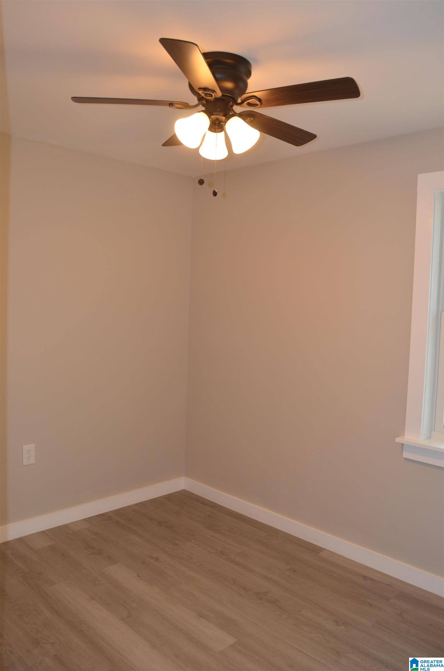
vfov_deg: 67.5
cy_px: 336
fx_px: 502
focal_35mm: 27
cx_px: 222
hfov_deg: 47.7
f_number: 3.5
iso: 450
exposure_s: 1/60
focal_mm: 18
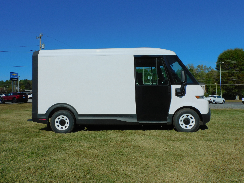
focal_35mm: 30
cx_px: 122
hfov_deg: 60.0
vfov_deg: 46.8
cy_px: 92
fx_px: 211
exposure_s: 1/1250
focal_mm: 5.4
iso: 125
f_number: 6.3
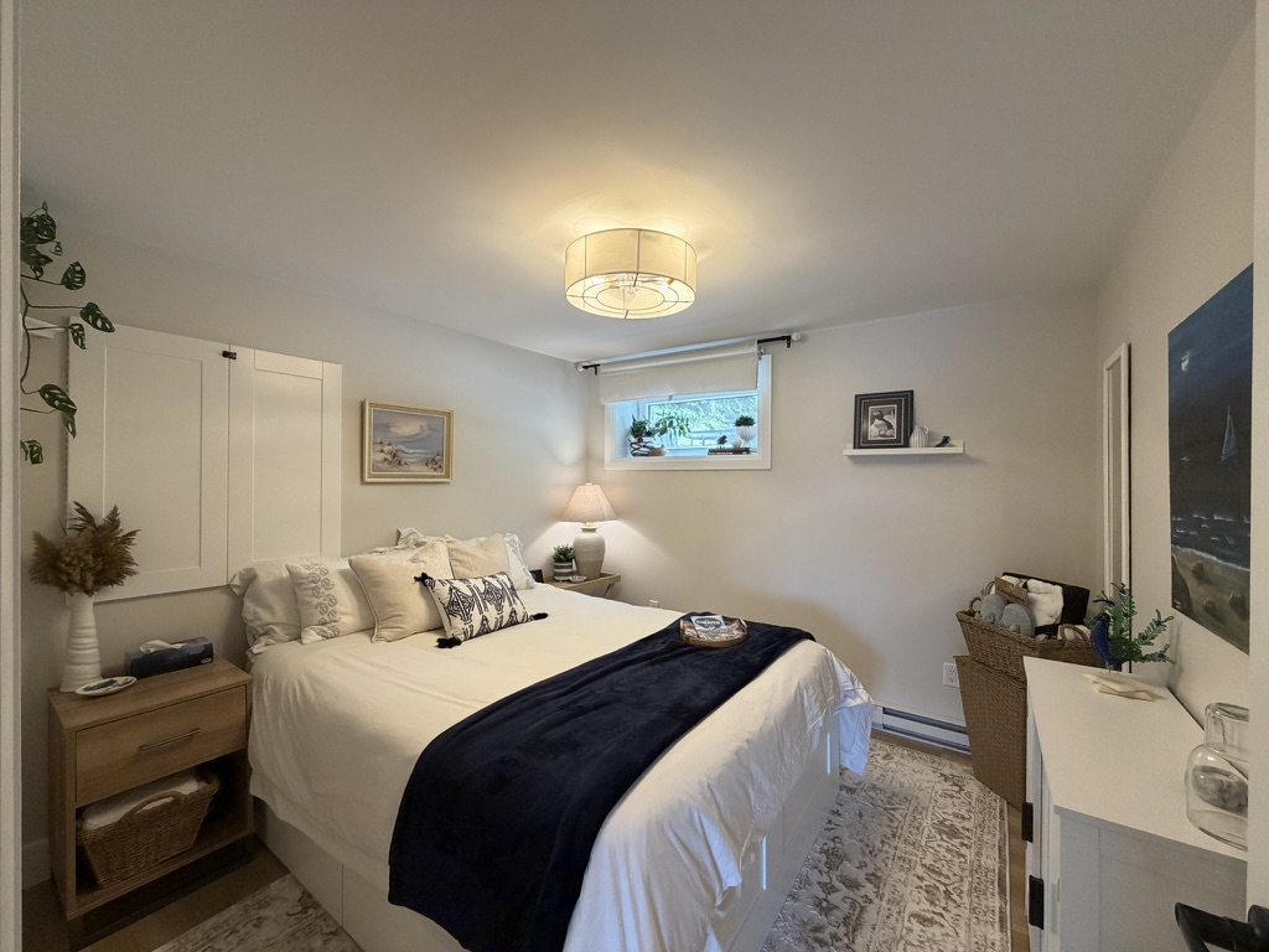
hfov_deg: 102.1
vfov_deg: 85.7
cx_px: 634
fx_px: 513
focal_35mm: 14
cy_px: 476
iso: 250
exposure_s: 1/120
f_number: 2.2
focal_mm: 2.22
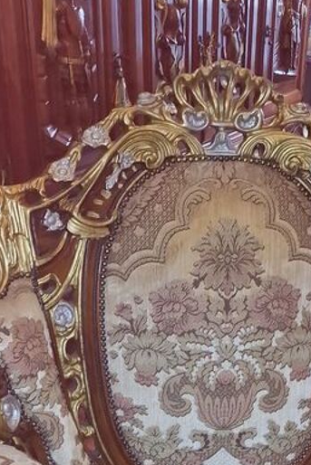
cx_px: 248
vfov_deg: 29.5
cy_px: 499
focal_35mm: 62
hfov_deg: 21.7
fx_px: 803
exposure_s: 1/50
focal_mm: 6.4
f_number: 1.8
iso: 800
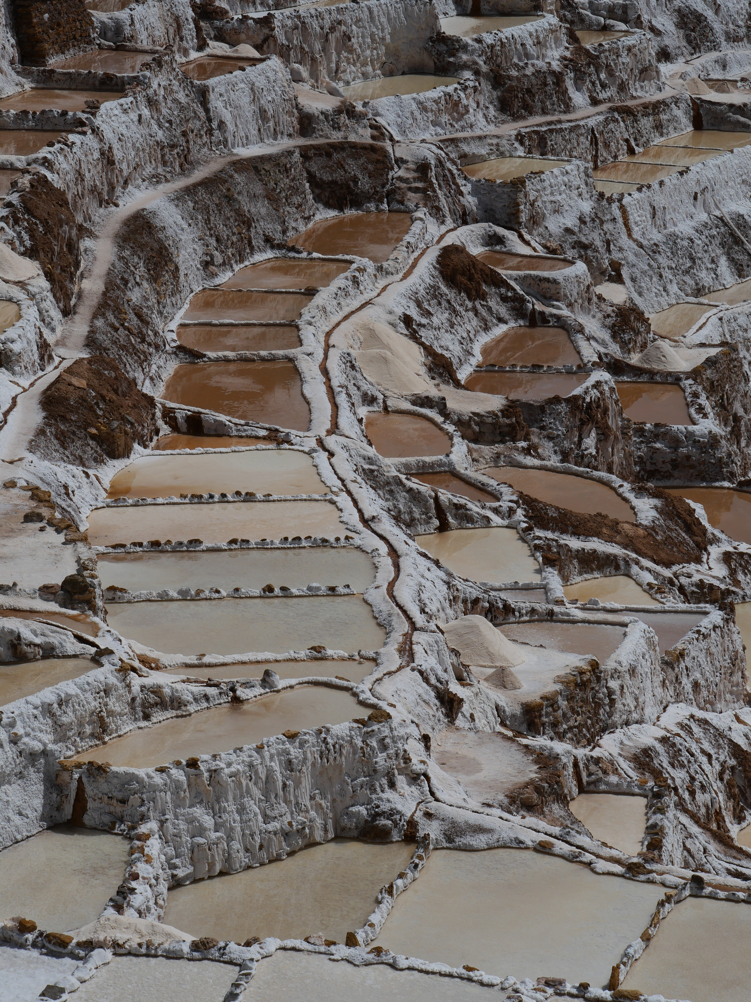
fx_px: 3182
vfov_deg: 17.9
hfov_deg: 13.5
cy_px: 501
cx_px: 376
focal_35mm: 110
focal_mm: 55
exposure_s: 1/1000
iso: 200
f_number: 11
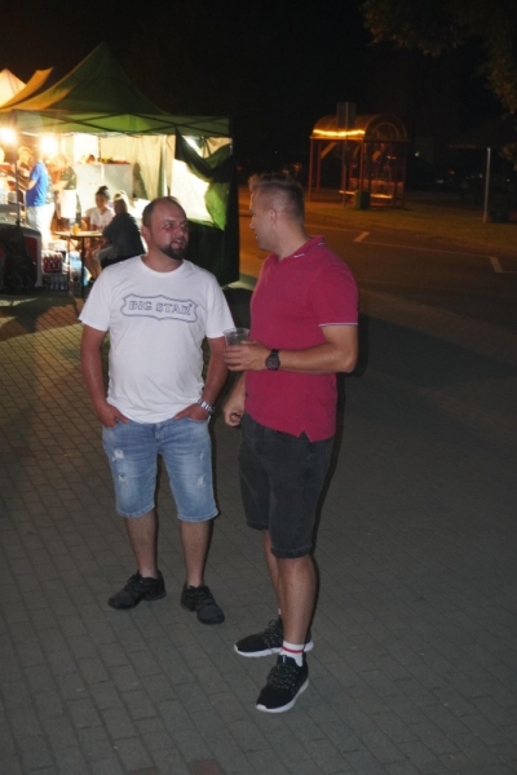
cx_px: 258
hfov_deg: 27.3
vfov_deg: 40.0
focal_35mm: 50
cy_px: 388
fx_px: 1066
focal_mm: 33
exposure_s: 1/6
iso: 3200
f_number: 5
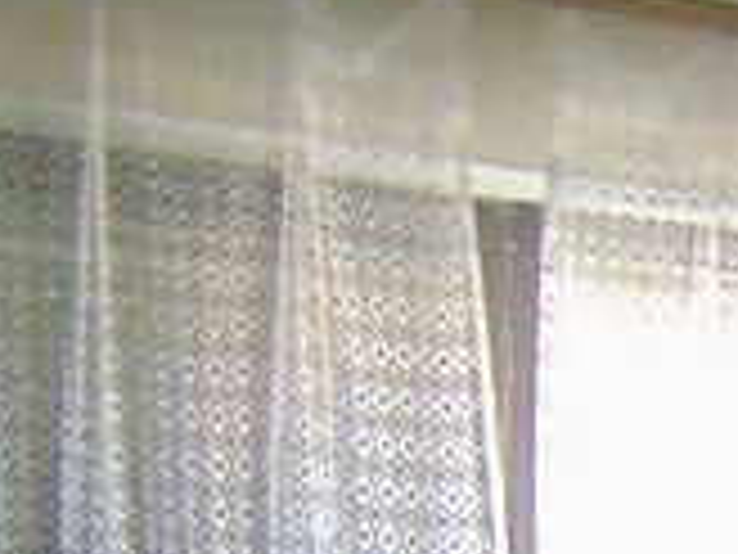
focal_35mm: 107
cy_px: 975
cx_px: 1336
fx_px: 2281
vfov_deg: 12.7
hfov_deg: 15.7
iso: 800
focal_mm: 4.5
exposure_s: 1/50
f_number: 3
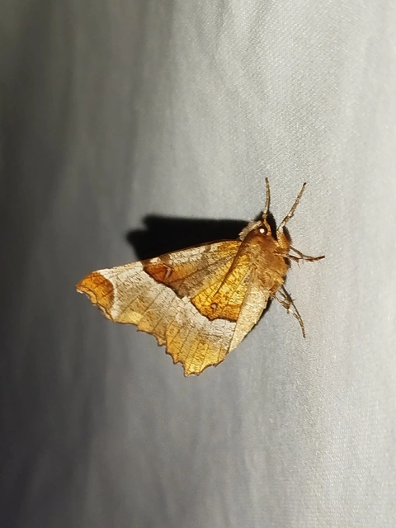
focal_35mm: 67
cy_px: 264
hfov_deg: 21.9
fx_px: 1022
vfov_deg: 29.0
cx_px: 198
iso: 160
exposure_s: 1/50
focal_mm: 5.31
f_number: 1.7
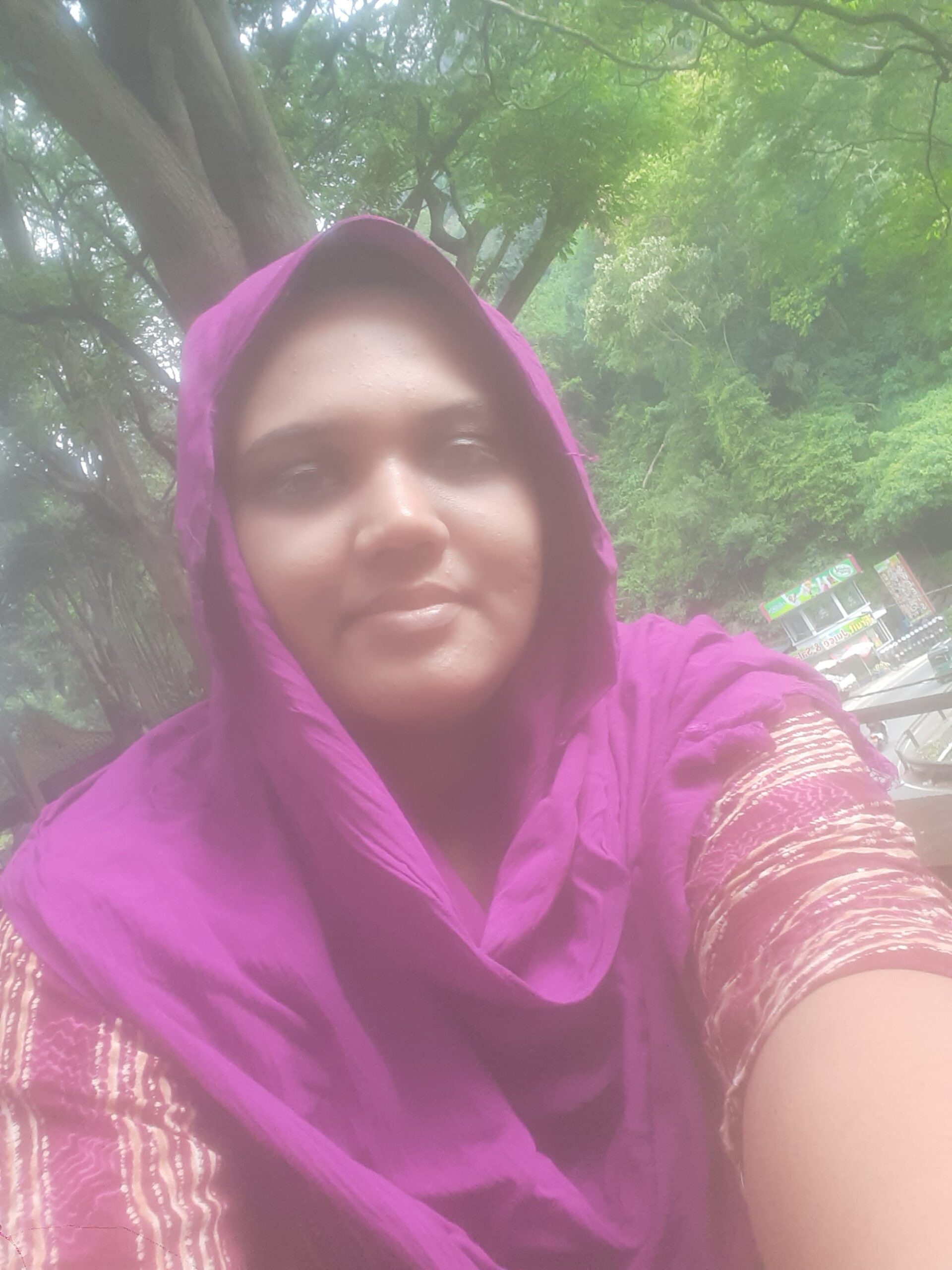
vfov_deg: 58.4
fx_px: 1137
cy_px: 635
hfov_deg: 45.4
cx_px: 476
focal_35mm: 31
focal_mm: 2.61
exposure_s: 1/100
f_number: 2
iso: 80
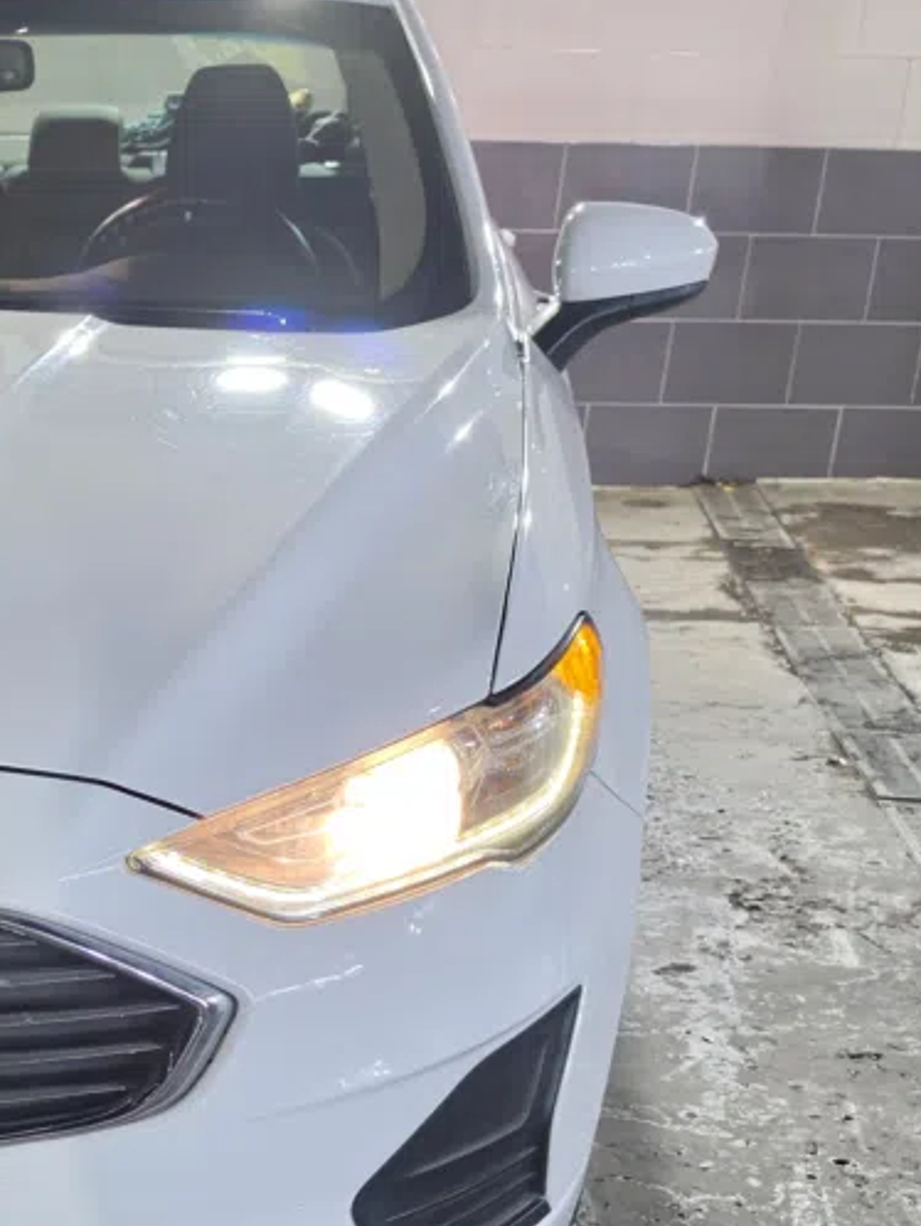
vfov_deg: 29.3
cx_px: -69
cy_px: 1139
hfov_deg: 22.1
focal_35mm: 63
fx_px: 2233
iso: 125
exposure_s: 1/50
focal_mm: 6.5
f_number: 1.4
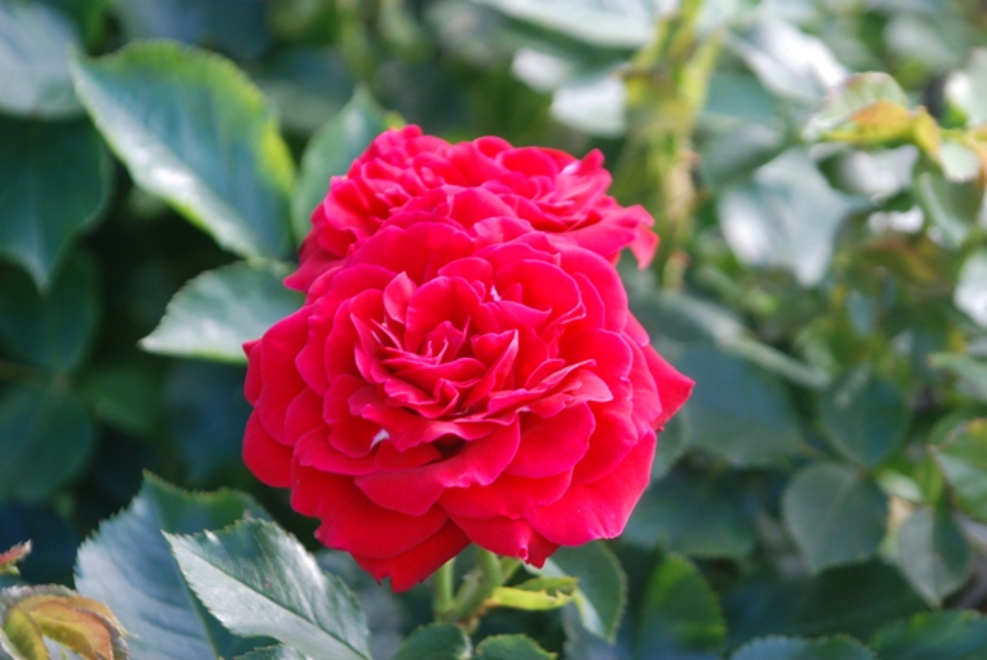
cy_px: 330
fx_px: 8232
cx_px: 494
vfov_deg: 4.6
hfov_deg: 6.9
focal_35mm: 300
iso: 400
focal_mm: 200
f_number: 6.3
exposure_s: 1/80
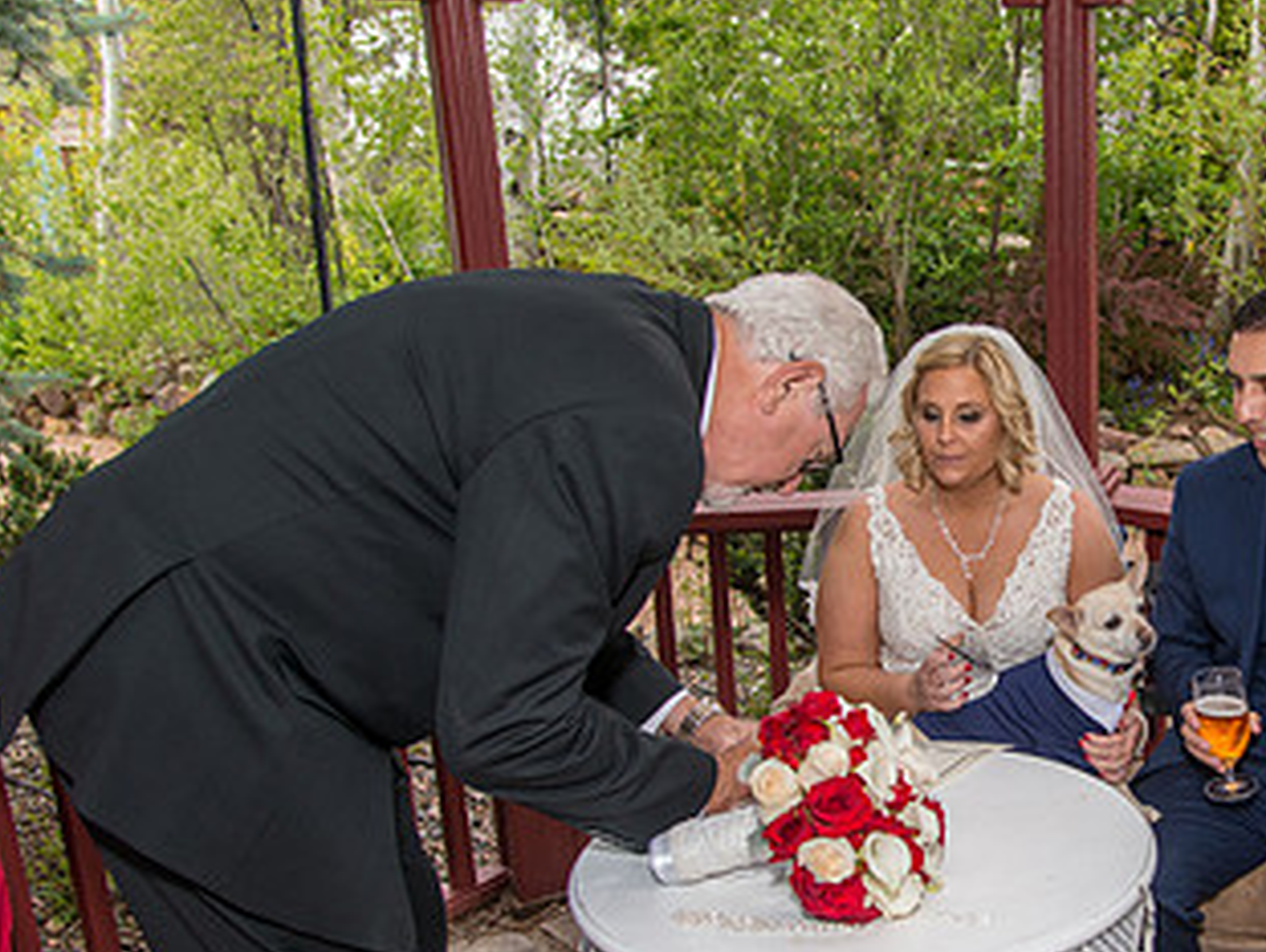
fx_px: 1574
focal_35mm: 43
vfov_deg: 33.5
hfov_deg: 41.8
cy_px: 584
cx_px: 1022
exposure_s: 1/200
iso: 400
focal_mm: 24
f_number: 4.5
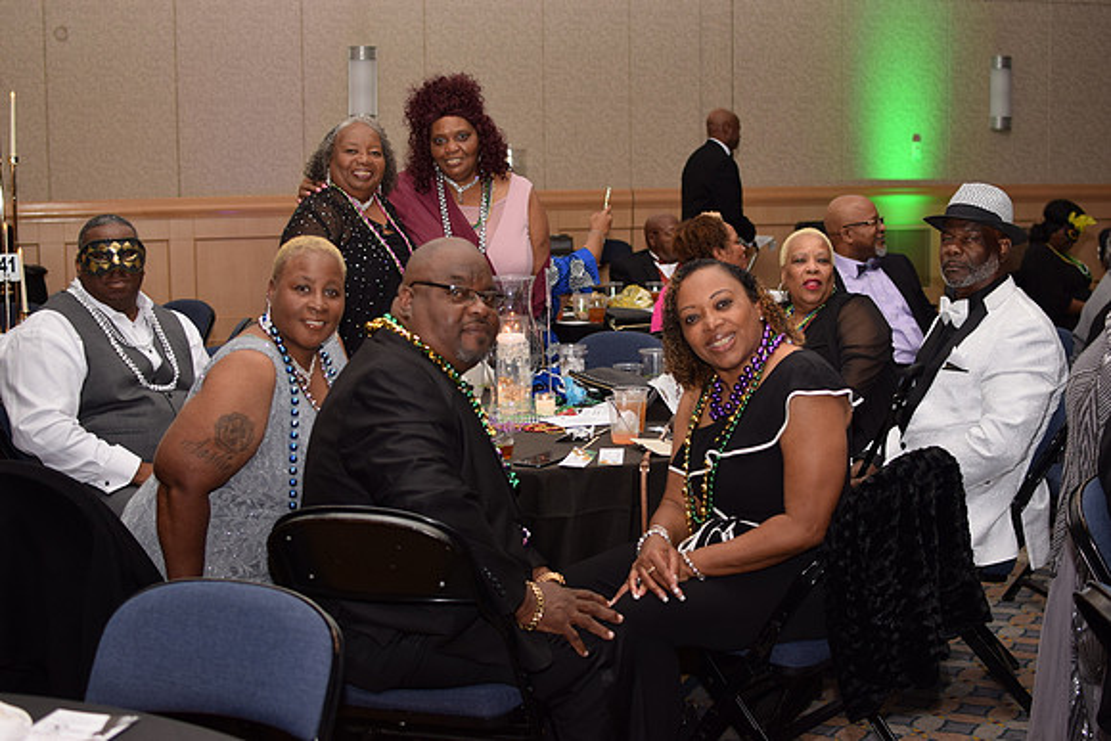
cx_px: 556
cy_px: 370
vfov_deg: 25.8
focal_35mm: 52
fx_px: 1621
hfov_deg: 37.8
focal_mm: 35
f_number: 3.2
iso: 200
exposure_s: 1/125
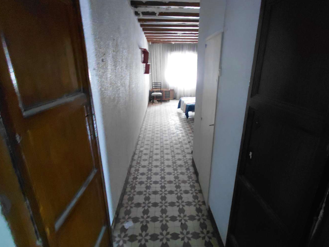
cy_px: 121
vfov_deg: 71.6
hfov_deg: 87.7
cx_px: 171
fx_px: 171
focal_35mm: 18
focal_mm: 1.64
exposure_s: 1/24
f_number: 2.2
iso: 800
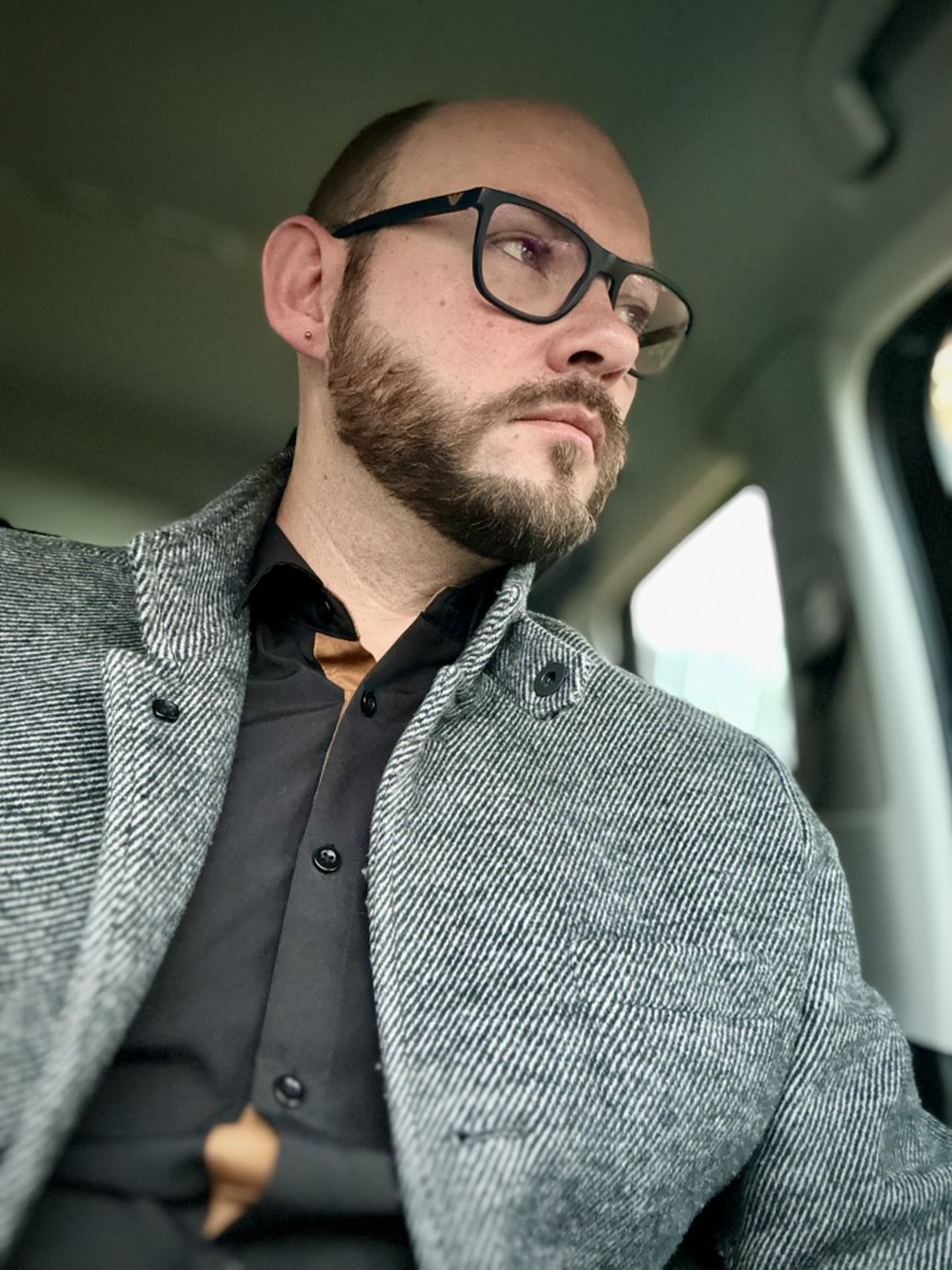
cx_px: 476
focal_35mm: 30
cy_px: 635
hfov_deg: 46.8
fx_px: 1100
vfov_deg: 60.0
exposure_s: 1/14
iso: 640
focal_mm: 2.69
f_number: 1.9
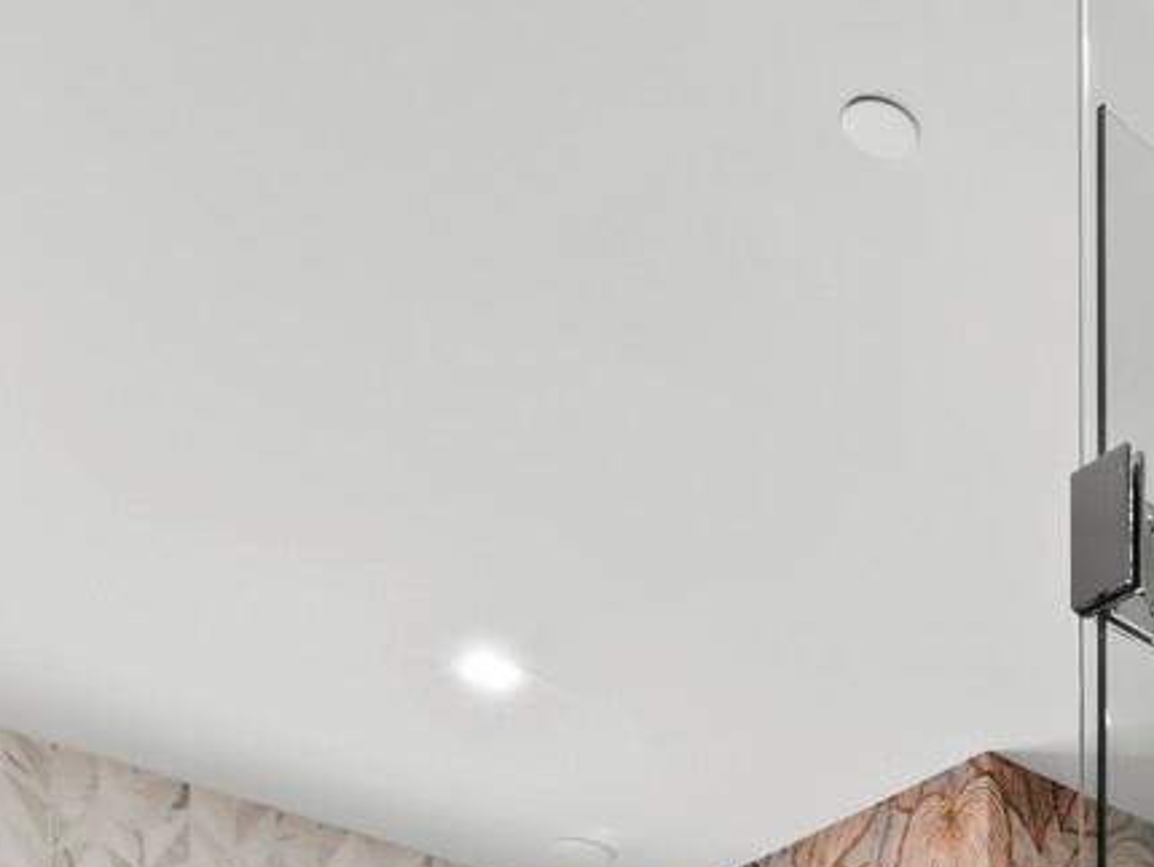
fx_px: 1735
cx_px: 1457
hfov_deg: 30.1
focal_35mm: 52
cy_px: 1568
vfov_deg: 20.1
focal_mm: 7
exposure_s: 1
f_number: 11
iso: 320
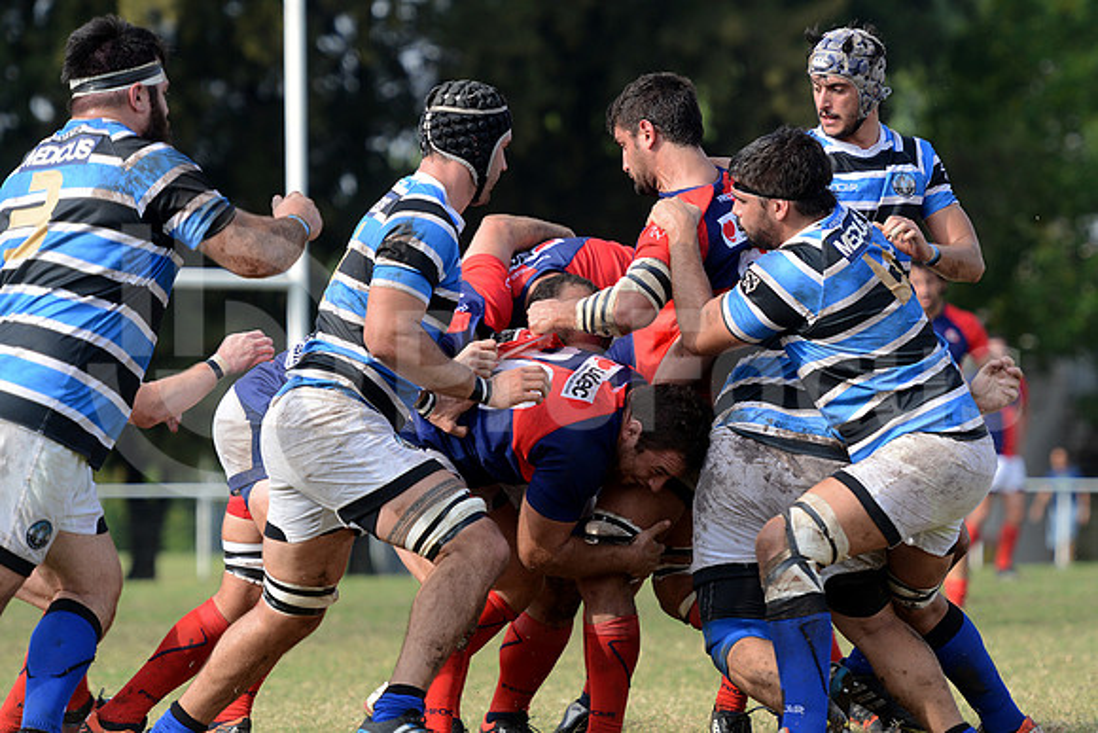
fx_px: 5949
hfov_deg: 10.5
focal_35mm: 195
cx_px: 549
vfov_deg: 7.0
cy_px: 366
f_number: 4
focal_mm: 195
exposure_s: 1/800
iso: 400
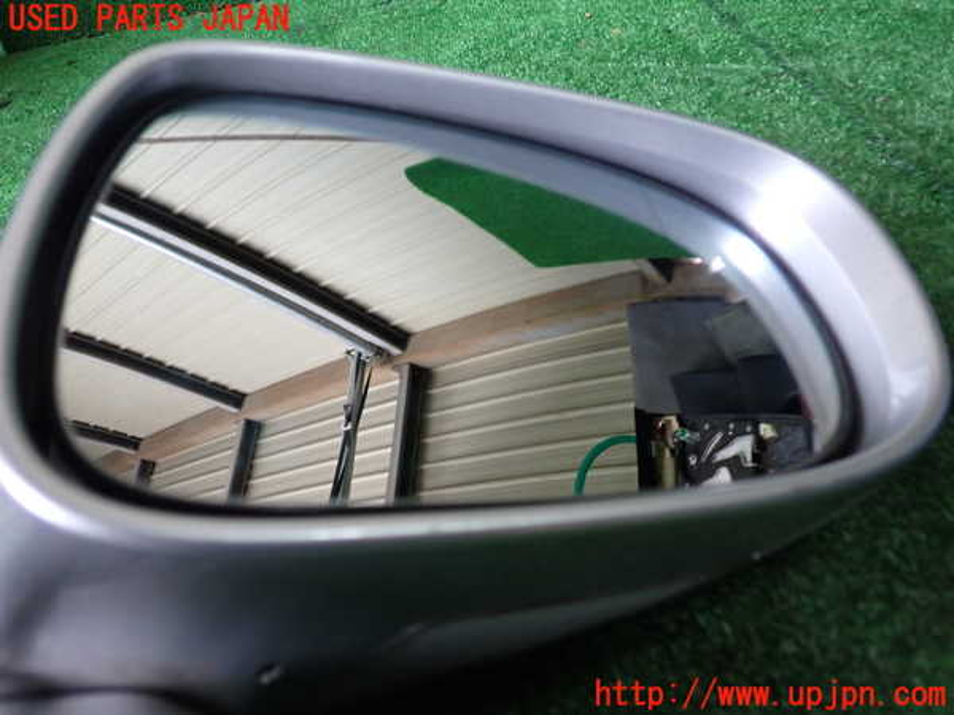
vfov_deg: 46.8
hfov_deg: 60.0
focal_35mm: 30
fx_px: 827
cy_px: 358
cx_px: 477
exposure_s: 1/80
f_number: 2.3
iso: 400
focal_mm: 5.4
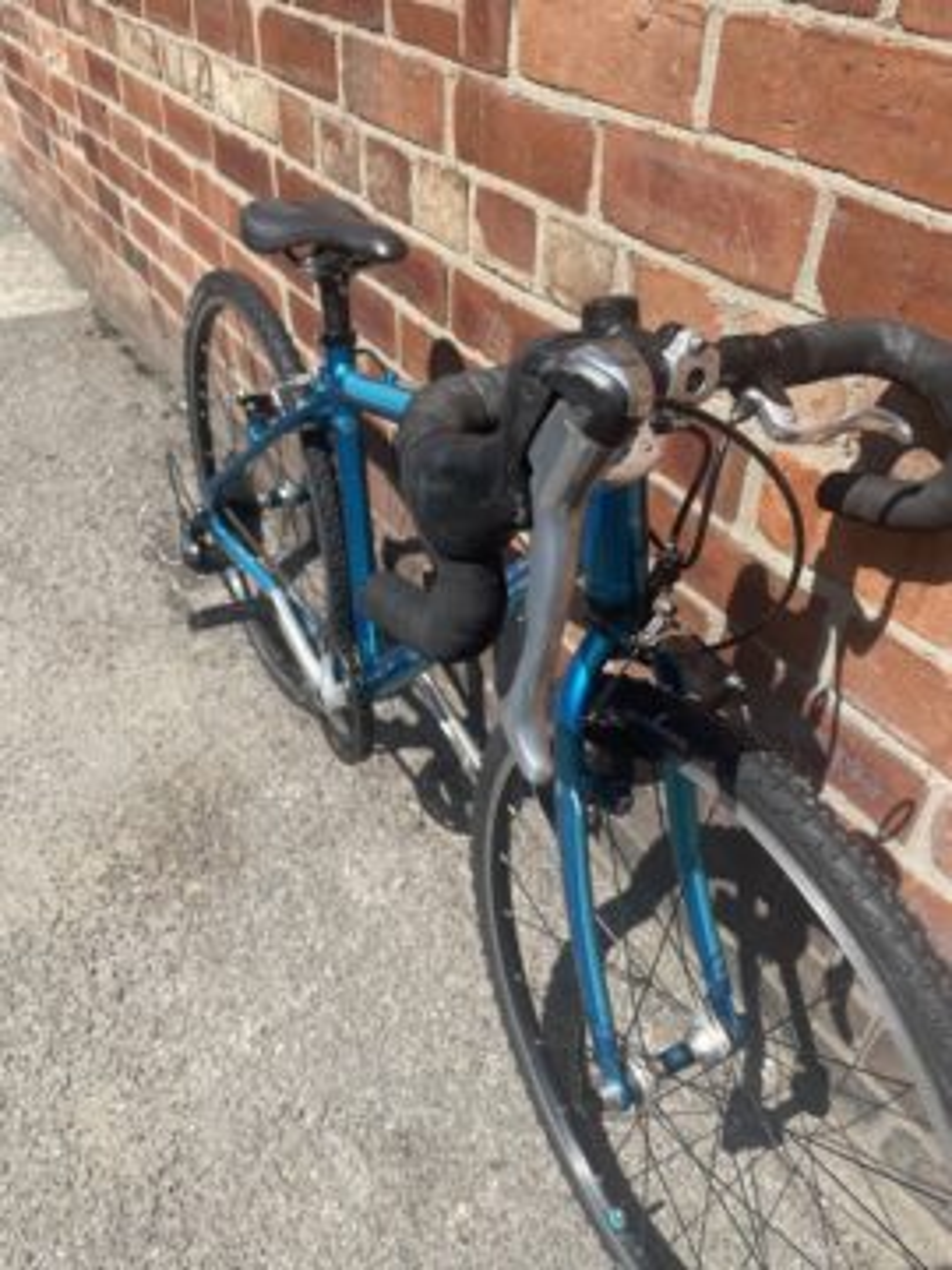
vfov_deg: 67.3
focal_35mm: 26
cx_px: 476
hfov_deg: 53.1
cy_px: 635
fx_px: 953
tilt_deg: -40.1
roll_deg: -2.5
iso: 32
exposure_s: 1/2174
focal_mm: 4.2
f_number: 1.6
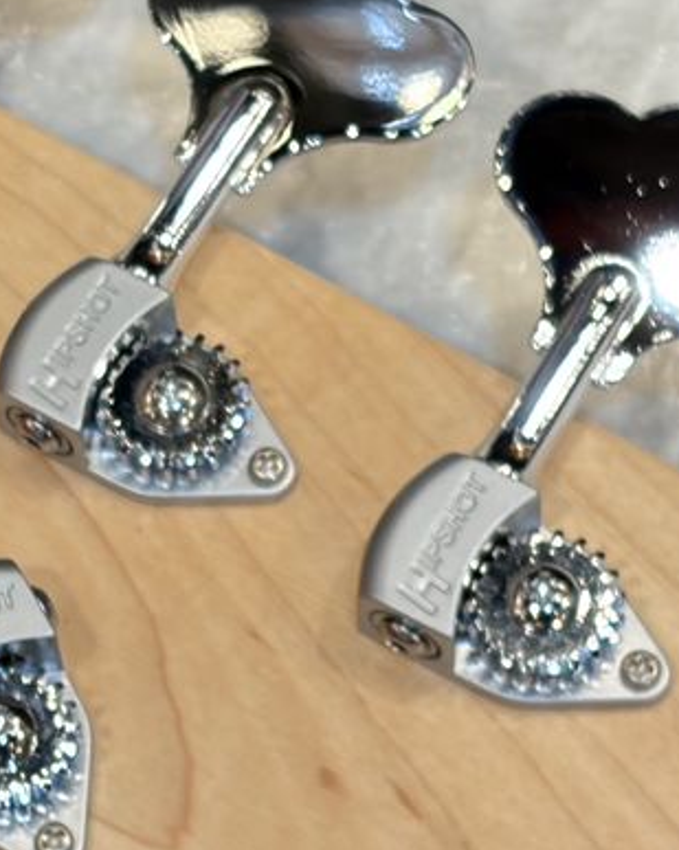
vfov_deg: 11.5
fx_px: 4225
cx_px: 79
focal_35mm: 168
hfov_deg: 9.2
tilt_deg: -66.1
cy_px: 437
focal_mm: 5.96
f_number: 1.6
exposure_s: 1/40
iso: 100
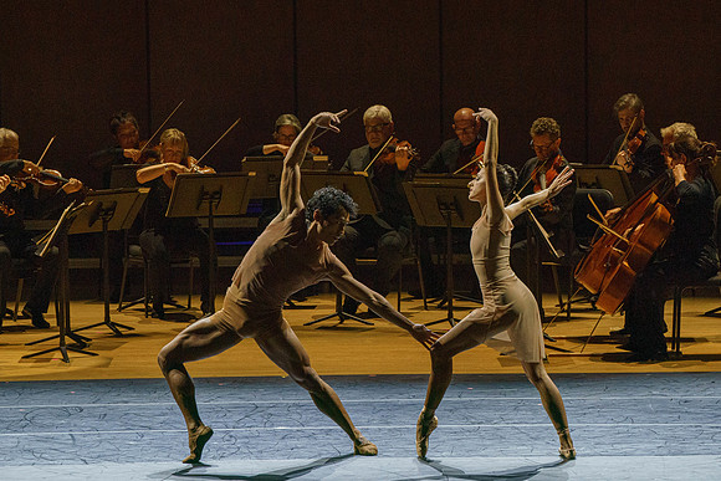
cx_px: 425
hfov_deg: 7.7
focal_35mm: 267
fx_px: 5349
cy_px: 234
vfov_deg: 5.1
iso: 4000
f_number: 13
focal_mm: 224
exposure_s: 1/250
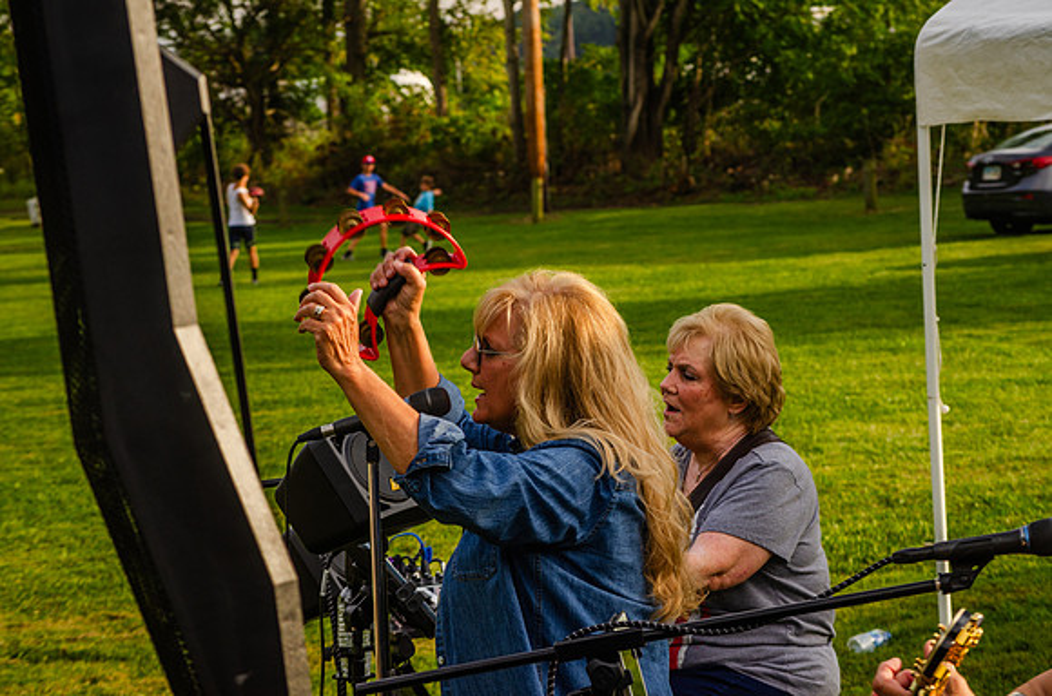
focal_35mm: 108
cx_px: 526
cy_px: 348
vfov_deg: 12.6
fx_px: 3149
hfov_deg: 19.0
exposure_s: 1/250
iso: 200
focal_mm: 72
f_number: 8
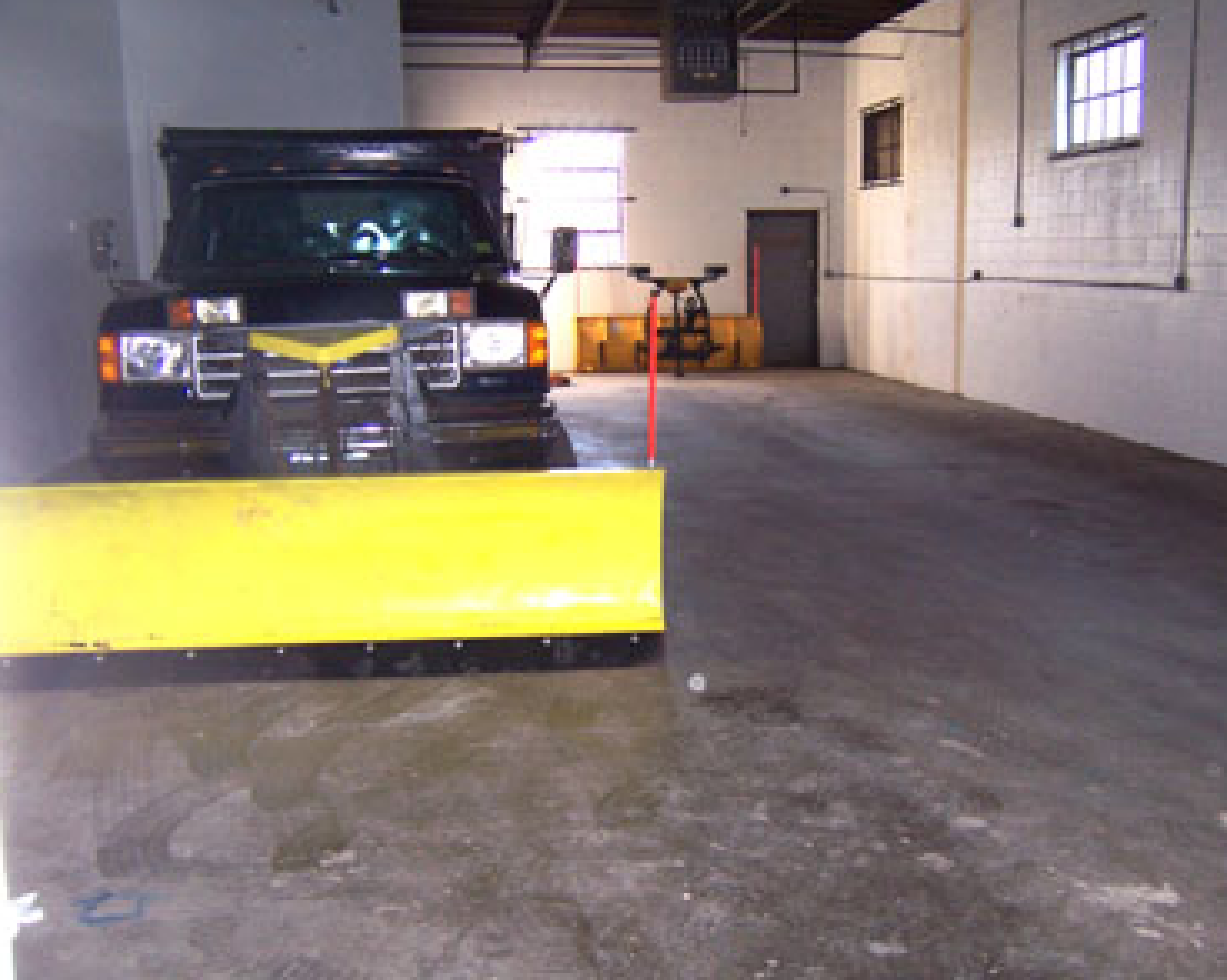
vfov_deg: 42.2
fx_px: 1270
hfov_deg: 51.5
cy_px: 493
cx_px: 657
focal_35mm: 35
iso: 140
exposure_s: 1/60
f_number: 2.8
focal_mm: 5.5
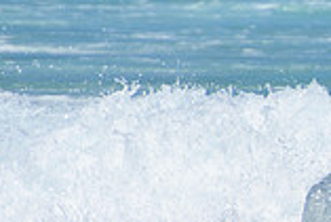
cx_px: 565
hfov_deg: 0.9
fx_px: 20356
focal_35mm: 2212
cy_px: 172
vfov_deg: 0.6
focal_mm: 400
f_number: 5.6
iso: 250
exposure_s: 1/2000
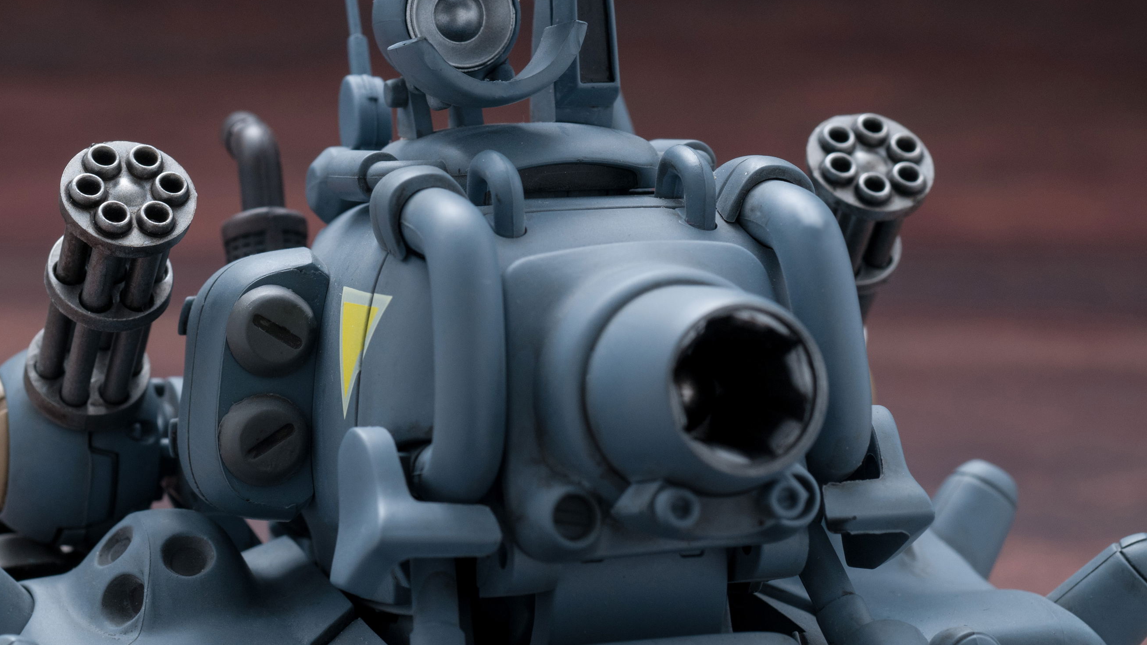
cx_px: 473
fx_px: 2920
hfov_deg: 22.2
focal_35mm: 96
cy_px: 239
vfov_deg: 12.6
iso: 200
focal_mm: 50
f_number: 5.6
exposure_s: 1/125
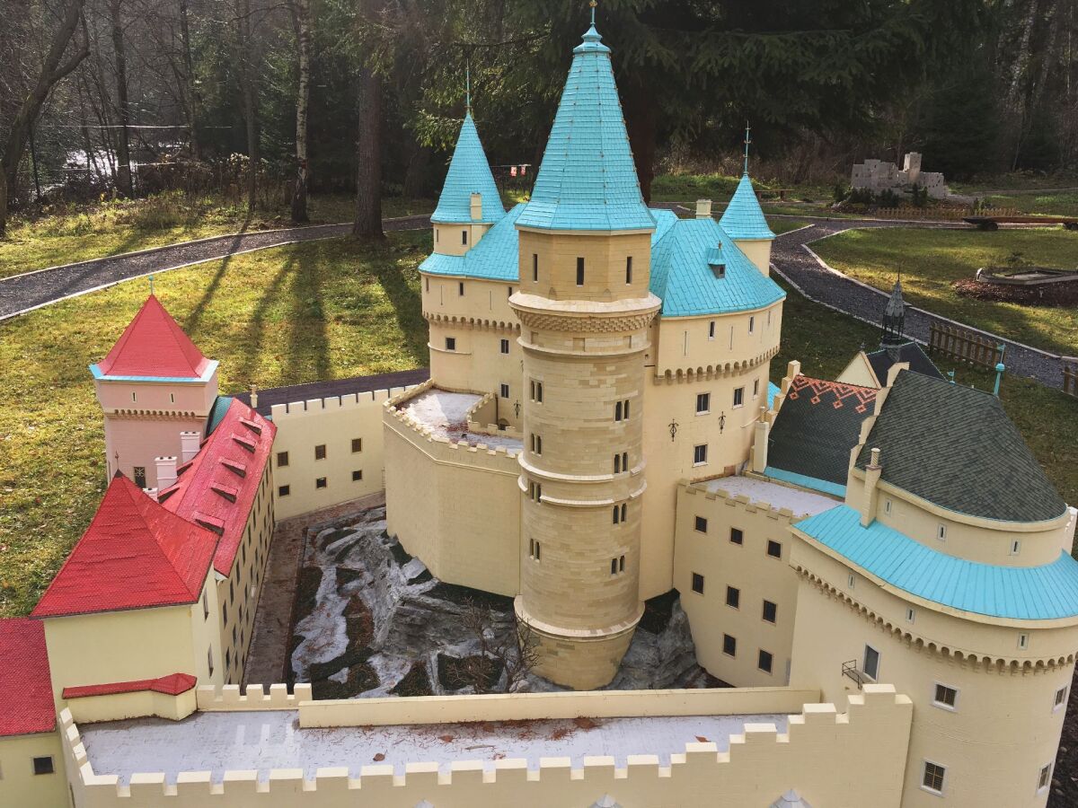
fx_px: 903
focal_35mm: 29
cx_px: 539
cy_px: 404
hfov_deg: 61.7
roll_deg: -1.4
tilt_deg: -14.7
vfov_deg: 48.2
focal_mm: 4.15
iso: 25
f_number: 2.2
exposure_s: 1/442
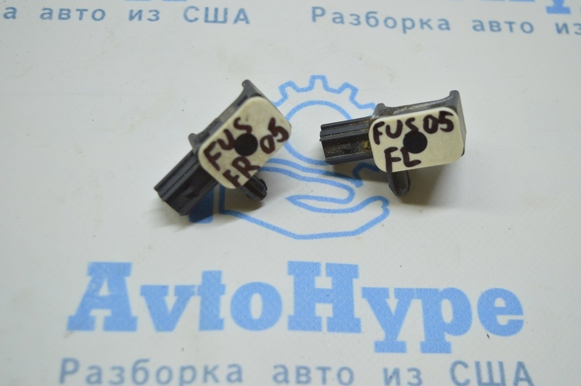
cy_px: 193
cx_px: 290
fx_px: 822
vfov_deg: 26.4
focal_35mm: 51
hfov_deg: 38.9
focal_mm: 34
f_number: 4.5
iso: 400
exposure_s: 1/60
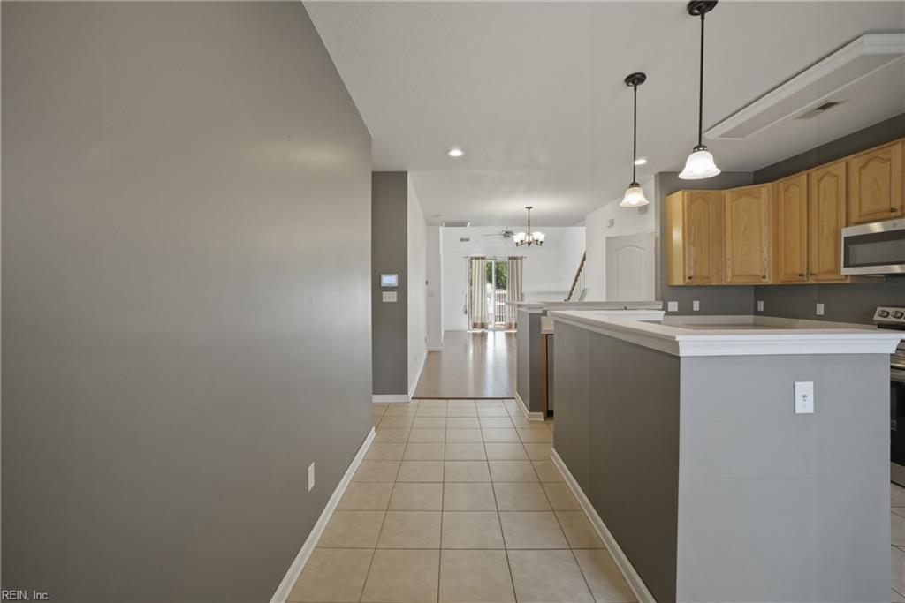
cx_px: 452
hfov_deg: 106.3
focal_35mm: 14
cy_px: 302
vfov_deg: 83.3
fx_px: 339
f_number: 9
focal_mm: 9
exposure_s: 1/30
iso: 250
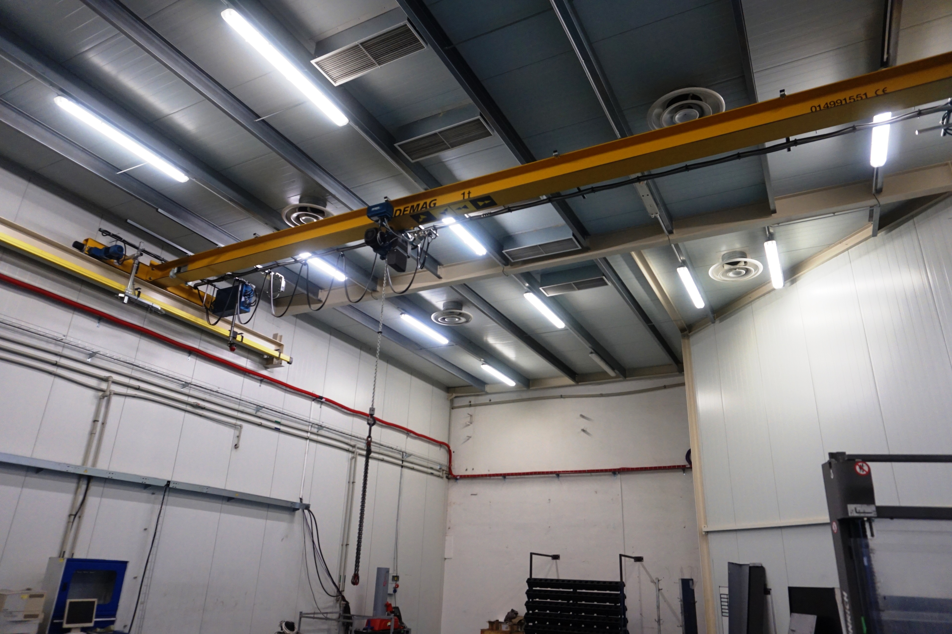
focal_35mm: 24
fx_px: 634
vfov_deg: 53.1
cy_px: 317
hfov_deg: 73.8
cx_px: 476
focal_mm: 16
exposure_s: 1/160
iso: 1000
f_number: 4
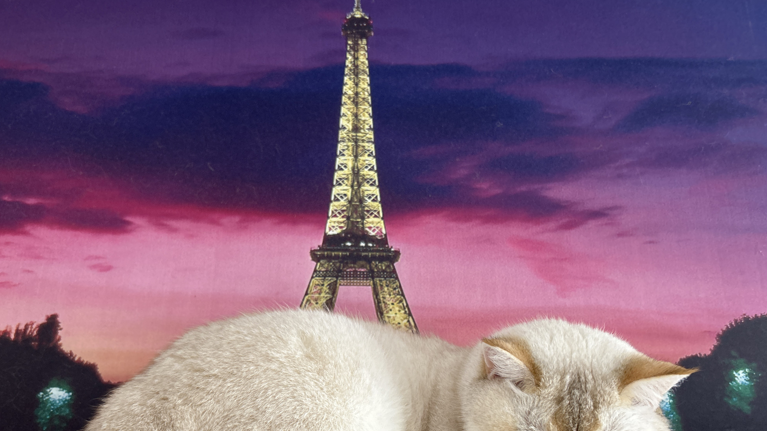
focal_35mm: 29
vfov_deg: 39.9
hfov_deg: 66.1
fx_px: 590
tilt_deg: +10.8
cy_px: 268
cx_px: 375
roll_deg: +0.5
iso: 250
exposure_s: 1/60
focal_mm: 5.7
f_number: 1.5
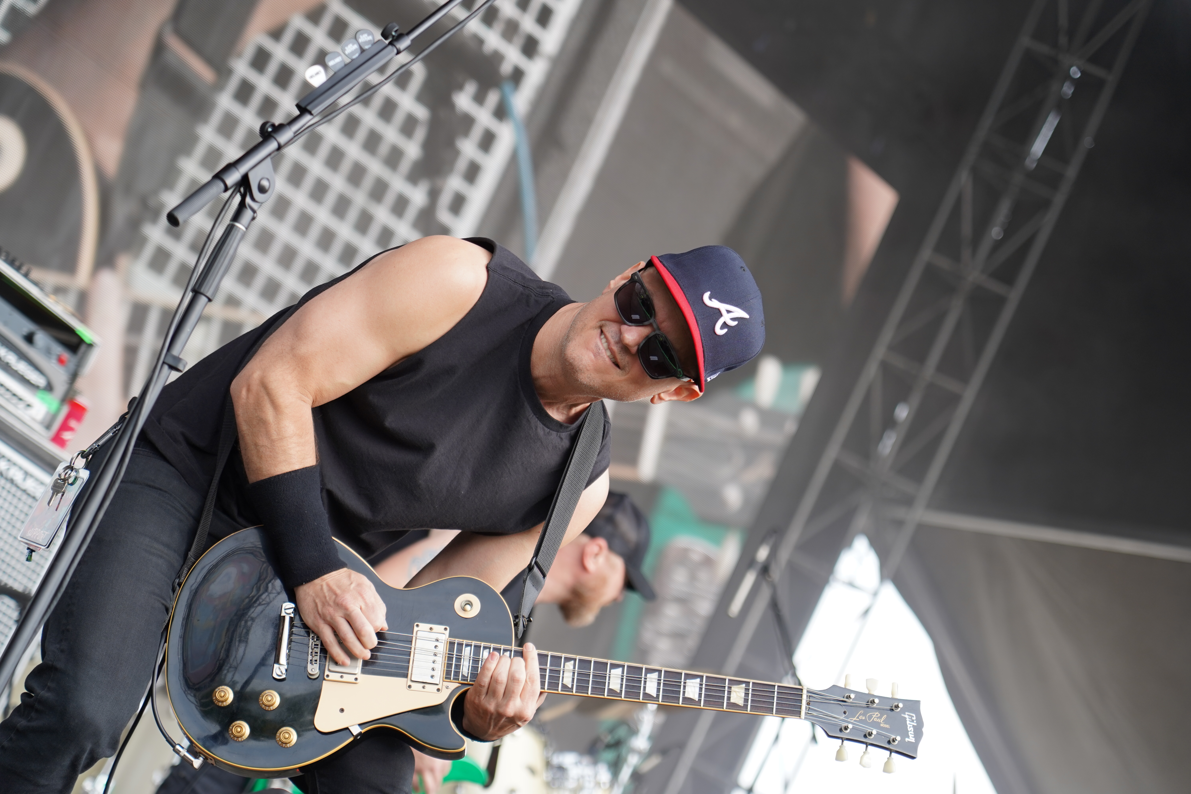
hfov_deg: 19.5
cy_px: 397
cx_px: 596
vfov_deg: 13.0
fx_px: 3473
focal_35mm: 105
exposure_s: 1/125
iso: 200
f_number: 4
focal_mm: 105
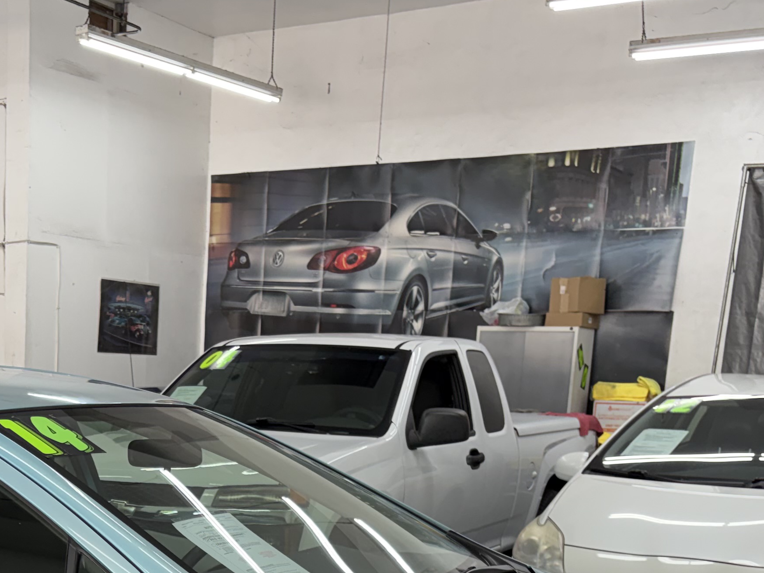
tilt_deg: -11.7
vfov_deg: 22.8
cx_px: 129
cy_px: 656
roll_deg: -1.4
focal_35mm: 60
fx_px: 1324
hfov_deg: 31.2
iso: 64
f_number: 1.6
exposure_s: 1/120
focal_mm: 5.96
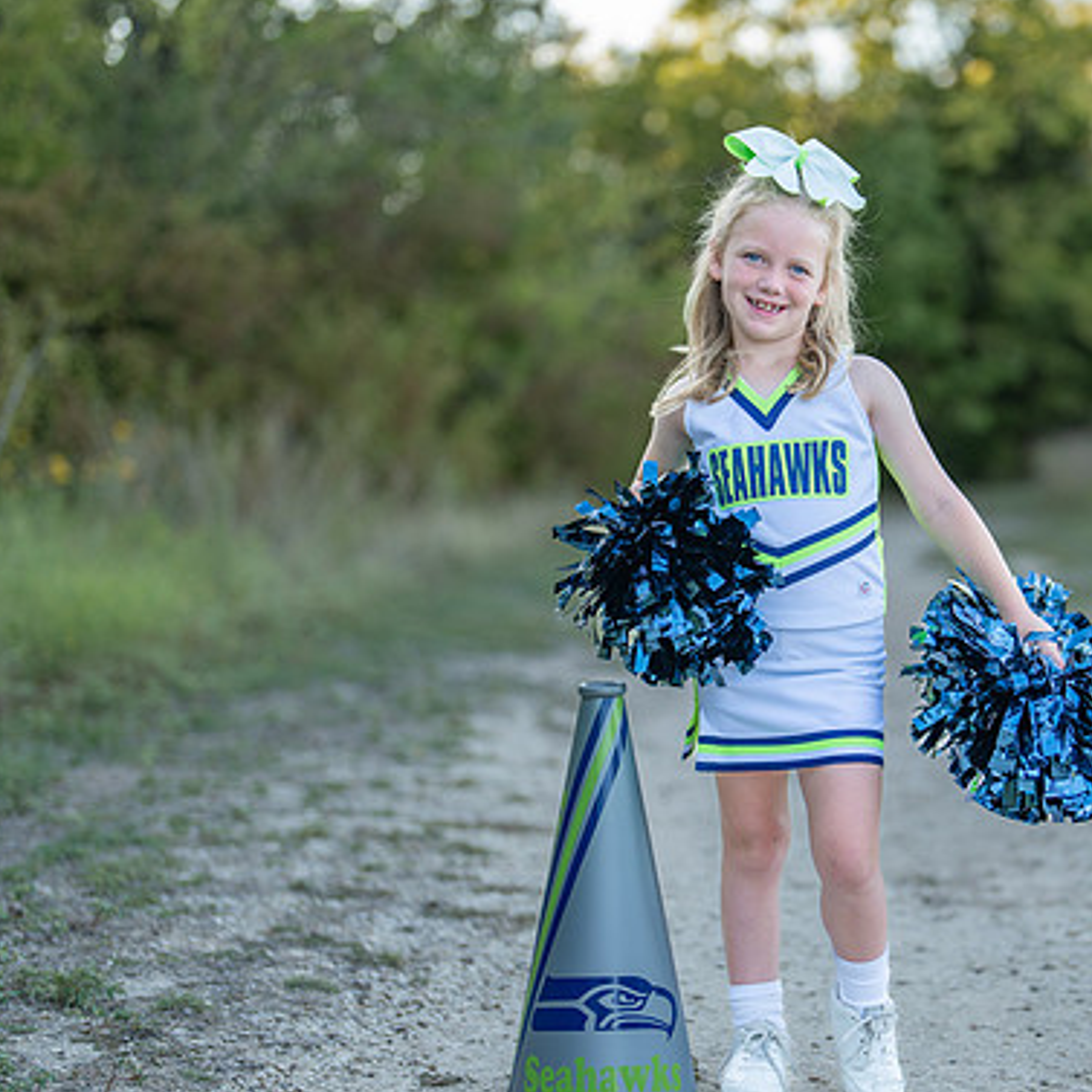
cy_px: 591
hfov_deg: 22.0
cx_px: 827
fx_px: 2784
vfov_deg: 22.2
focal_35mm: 78
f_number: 1.2
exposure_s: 1/800
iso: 100
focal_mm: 50
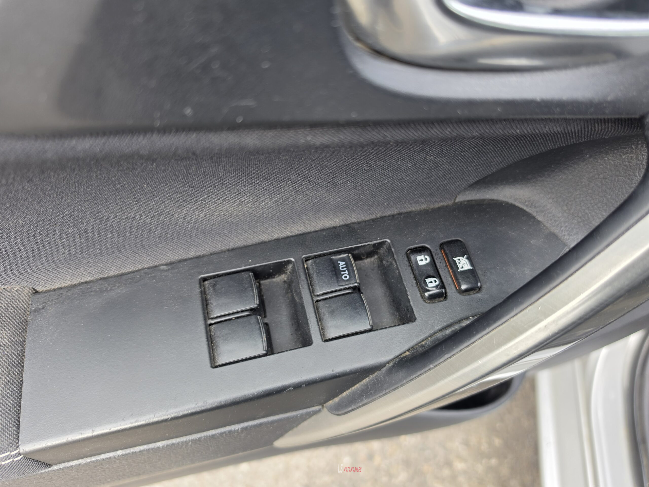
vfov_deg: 58.9
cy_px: 244
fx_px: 431
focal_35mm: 23
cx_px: 324
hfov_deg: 73.9
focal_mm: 6.5
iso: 32
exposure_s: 1/180
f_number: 1.4
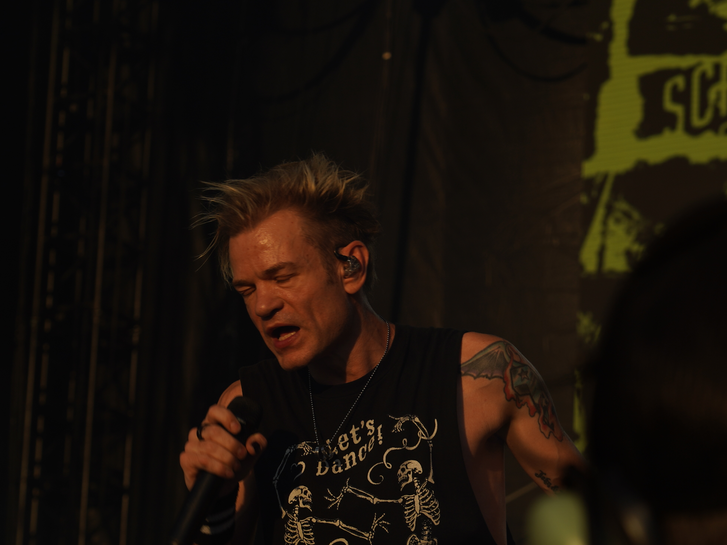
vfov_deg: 9.6
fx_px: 3255
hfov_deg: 12.7
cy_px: 346
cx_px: 461
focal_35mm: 155
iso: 100
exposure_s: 1/640
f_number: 8
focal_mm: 105
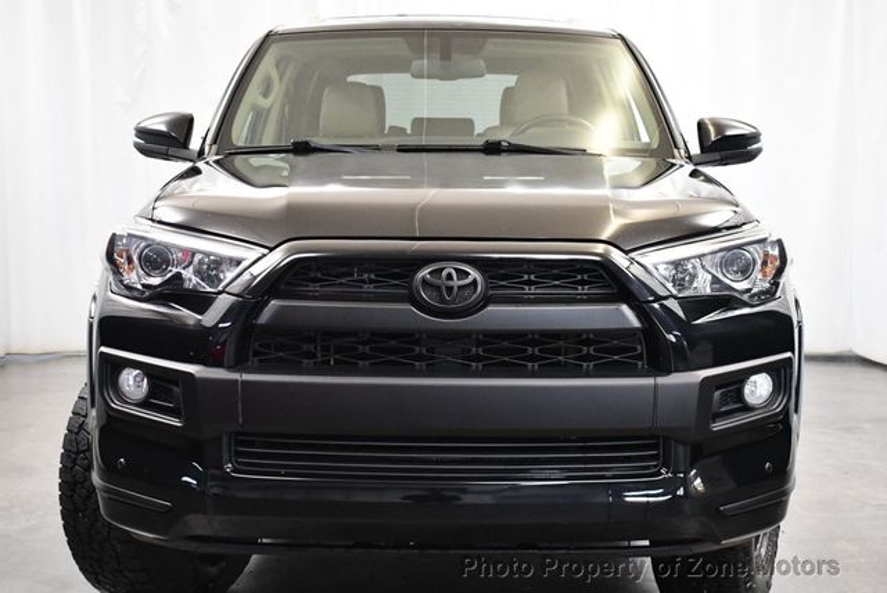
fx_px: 1430
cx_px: 444
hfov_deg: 34.5
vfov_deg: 23.4
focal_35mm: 58
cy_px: 296
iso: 3200
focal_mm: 29
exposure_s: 1/125
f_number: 4.2
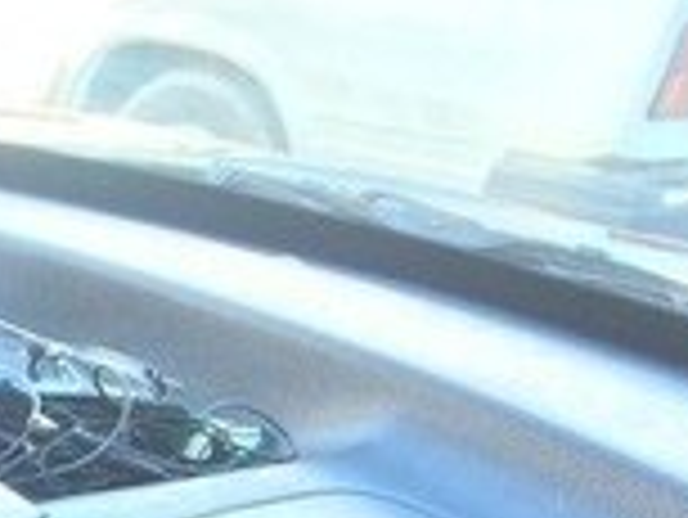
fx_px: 2486
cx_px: -710
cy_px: 1020
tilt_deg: -29.5
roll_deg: +1.2
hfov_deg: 13.4
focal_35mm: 125
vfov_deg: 10.9
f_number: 2.2
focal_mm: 4.15
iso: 40
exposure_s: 1/50
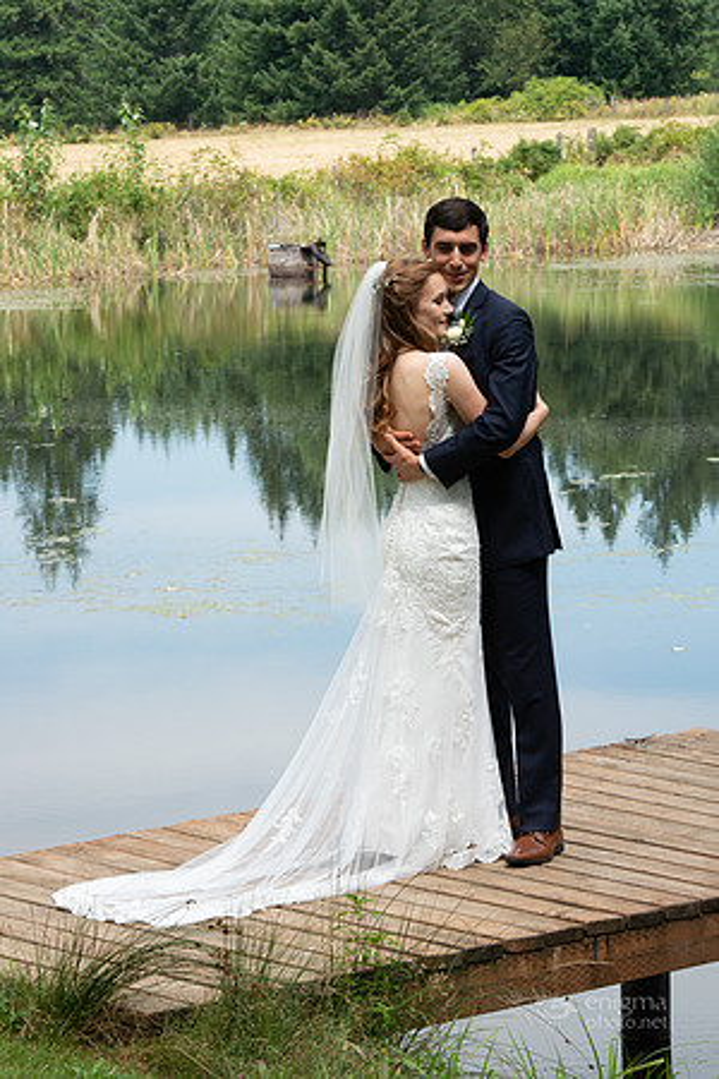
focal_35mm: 122
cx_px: 360
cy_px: 540
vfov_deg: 16.8
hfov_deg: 11.2
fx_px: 3655
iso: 800
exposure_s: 1/250
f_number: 18
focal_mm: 122
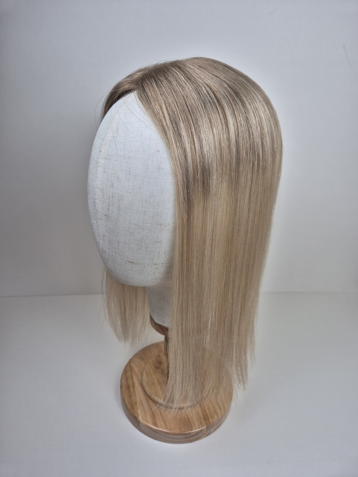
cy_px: 238
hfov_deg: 58.9
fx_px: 317
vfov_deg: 73.9
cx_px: 179
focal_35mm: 23
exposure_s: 1/180
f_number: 1.8
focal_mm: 5.4
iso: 40
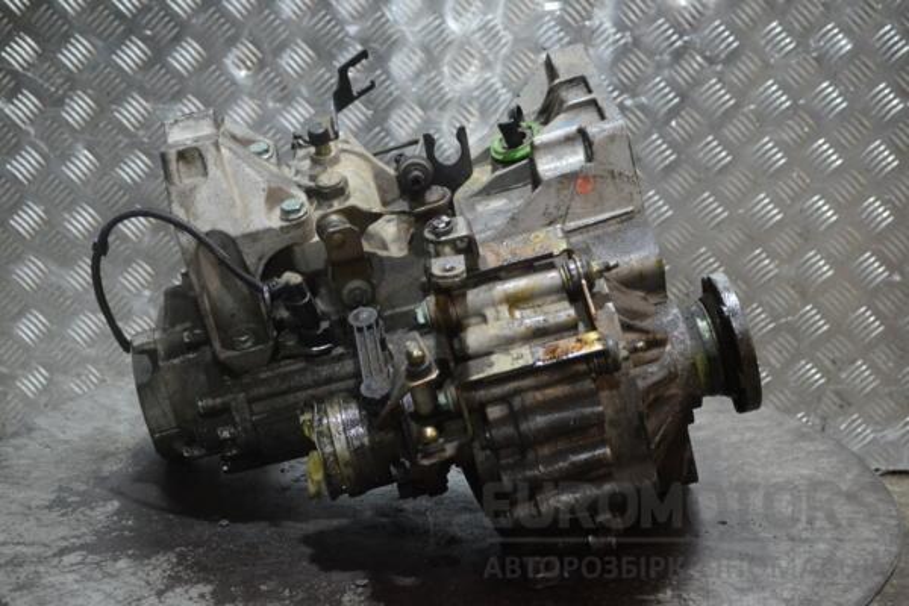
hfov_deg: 30.5
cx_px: 454
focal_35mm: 66
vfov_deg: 20.6
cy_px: 303
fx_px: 1666
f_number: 5.3
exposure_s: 1/30
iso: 2200
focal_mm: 44
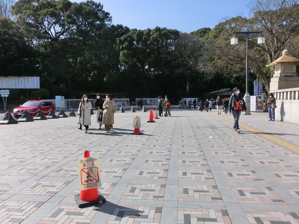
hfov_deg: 63.4
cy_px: 112
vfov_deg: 49.7
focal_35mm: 28
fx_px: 242
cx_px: 150
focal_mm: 5
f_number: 8.8
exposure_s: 1/200
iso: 80
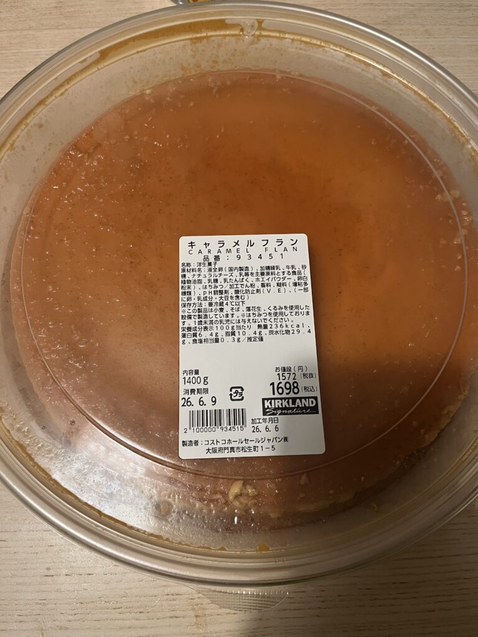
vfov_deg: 67.3
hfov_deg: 53.1
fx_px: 479
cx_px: 239
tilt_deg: -71.5
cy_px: 318
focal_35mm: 26
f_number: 1.6
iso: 125
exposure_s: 1/60
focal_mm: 5.1
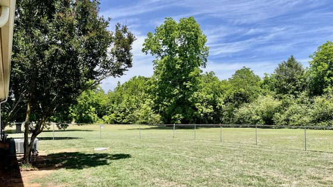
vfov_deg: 36.6
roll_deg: +0.8
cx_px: 186
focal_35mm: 32
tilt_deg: +1.6
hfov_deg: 60.8
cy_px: 108
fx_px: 283
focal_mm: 5.1
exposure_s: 1/2755
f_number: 1.6
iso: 50
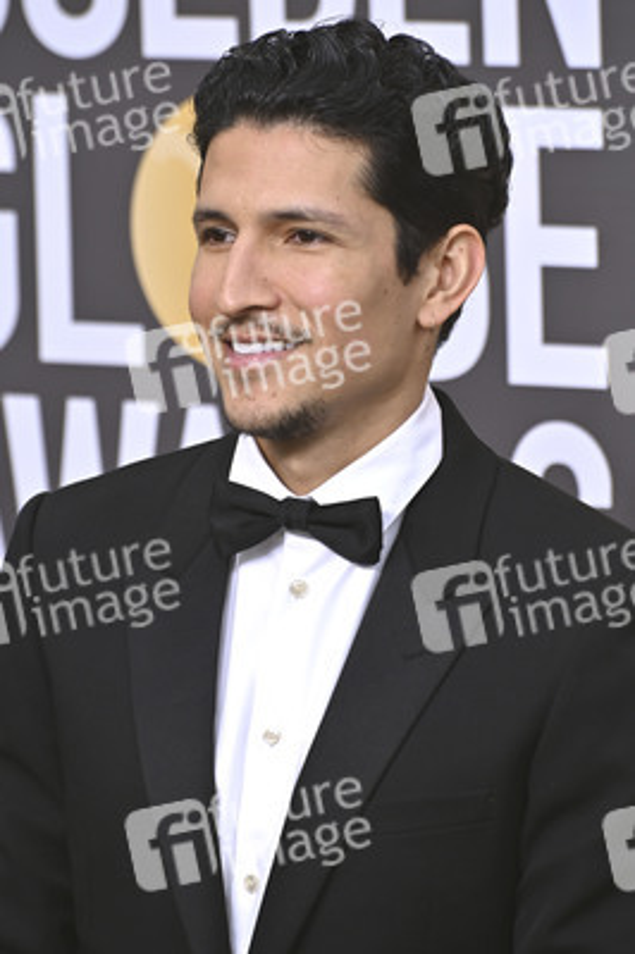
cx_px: 318
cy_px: 477
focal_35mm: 300
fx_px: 7951
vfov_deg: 6.9
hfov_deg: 4.6
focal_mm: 300
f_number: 8
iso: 800
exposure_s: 1/640
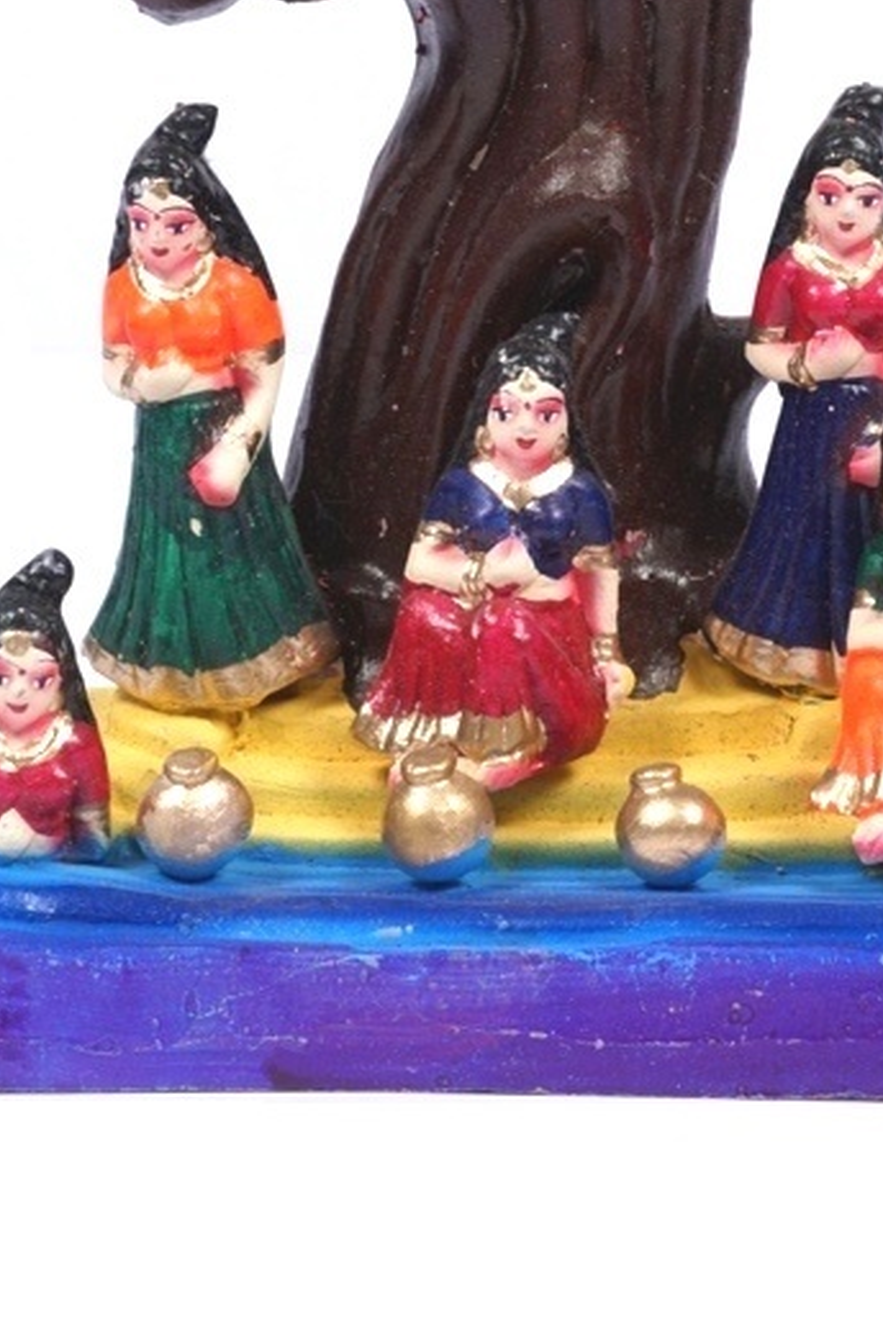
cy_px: 33
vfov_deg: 14.5
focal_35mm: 139
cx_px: 538
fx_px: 5114
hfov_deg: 9.9
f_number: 16
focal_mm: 70
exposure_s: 1/125
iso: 200
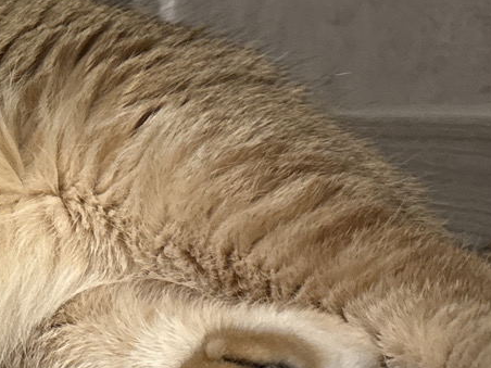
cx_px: -355
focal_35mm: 115
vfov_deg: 12.8
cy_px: 98
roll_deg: -2.0
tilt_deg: +0.8
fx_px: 1631
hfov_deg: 15.1
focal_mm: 5.96
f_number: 1.6
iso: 640
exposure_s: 1/33
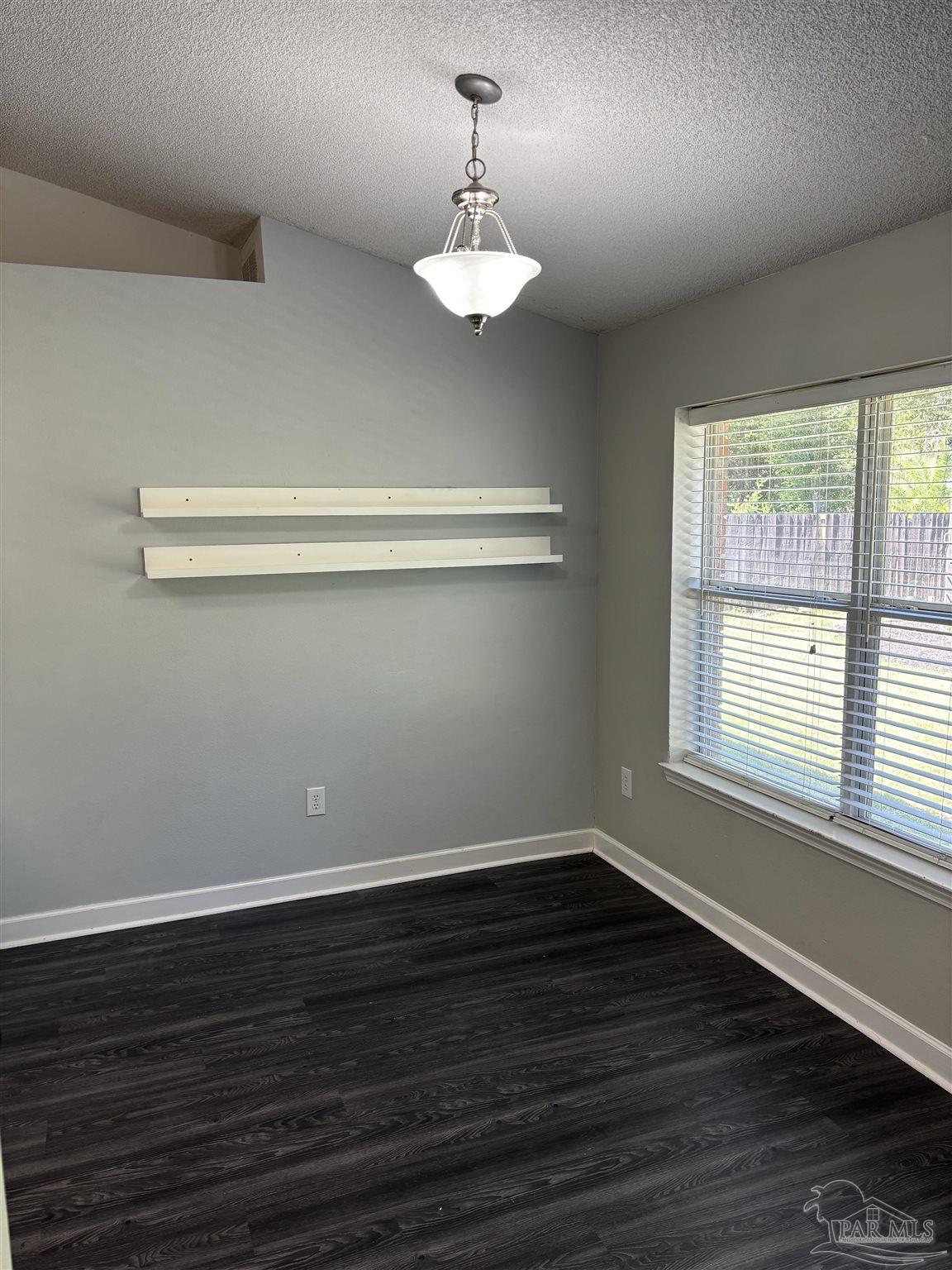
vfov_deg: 67.3
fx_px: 953
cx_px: 476
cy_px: 635
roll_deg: +0.2
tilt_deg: -9.0
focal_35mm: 26
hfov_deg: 53.1
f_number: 1.6
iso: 80
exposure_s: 1/60
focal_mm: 5.96
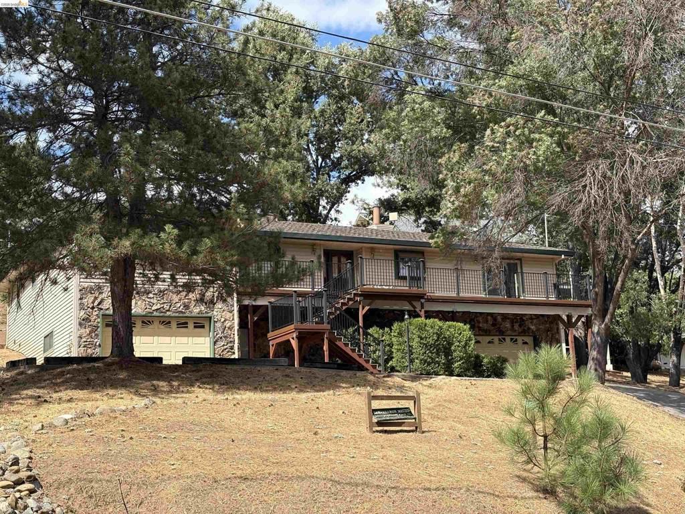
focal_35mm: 52
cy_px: 257
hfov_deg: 36.8
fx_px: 1029
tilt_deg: +12.7
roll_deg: +2.8
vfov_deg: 28.0
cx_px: 342
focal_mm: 5.96
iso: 32
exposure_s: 1/1590
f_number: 1.6
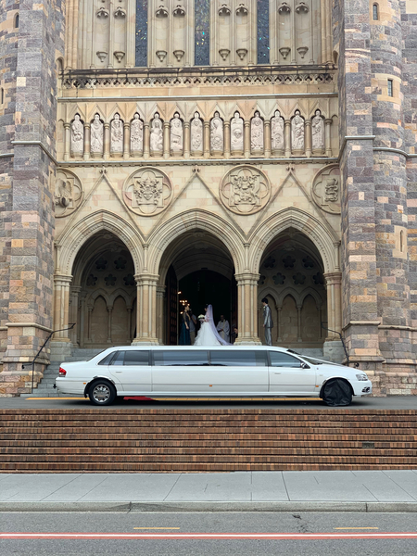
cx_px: 208
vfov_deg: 36.8
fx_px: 835
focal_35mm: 52
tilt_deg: +6.9
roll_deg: +0.4
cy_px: 278
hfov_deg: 28.0
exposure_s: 1/122
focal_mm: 6
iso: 20
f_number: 2.4
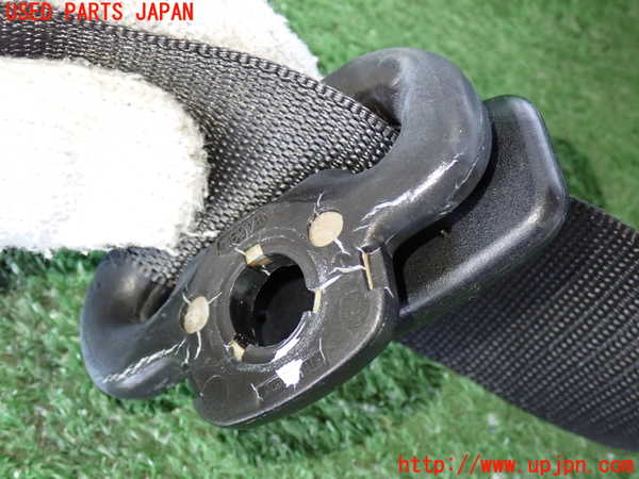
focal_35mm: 47
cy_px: 240
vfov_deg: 30.9
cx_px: 320
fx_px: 868
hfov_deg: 40.4
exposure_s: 1/40
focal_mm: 8.4
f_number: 3.1
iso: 800
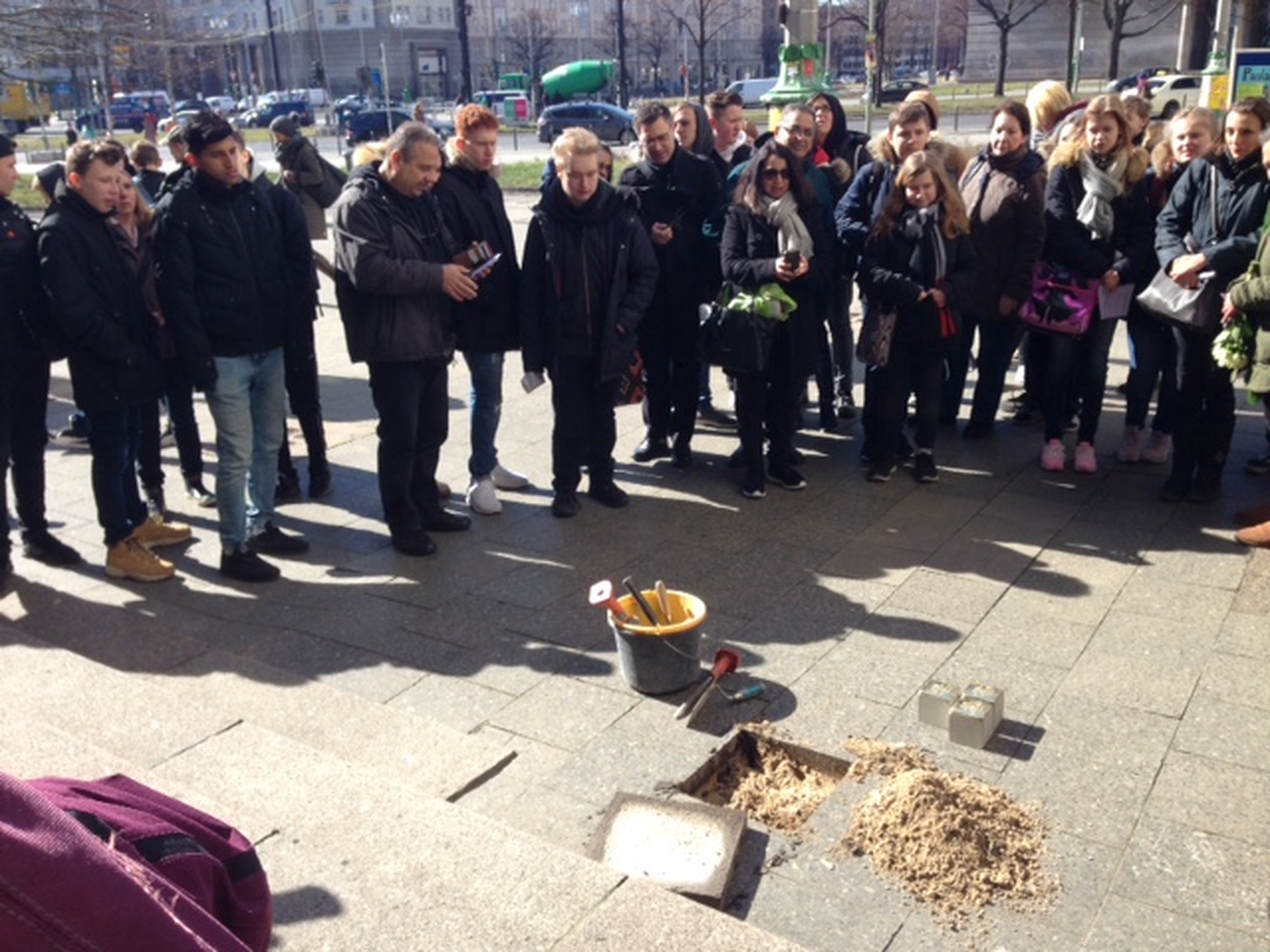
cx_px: 635
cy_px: 476
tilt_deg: -20.7
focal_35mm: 33
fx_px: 1211
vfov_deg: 42.9
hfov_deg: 55.4
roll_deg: +0.5
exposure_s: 1/521
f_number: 2.4
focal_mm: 4.12
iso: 50
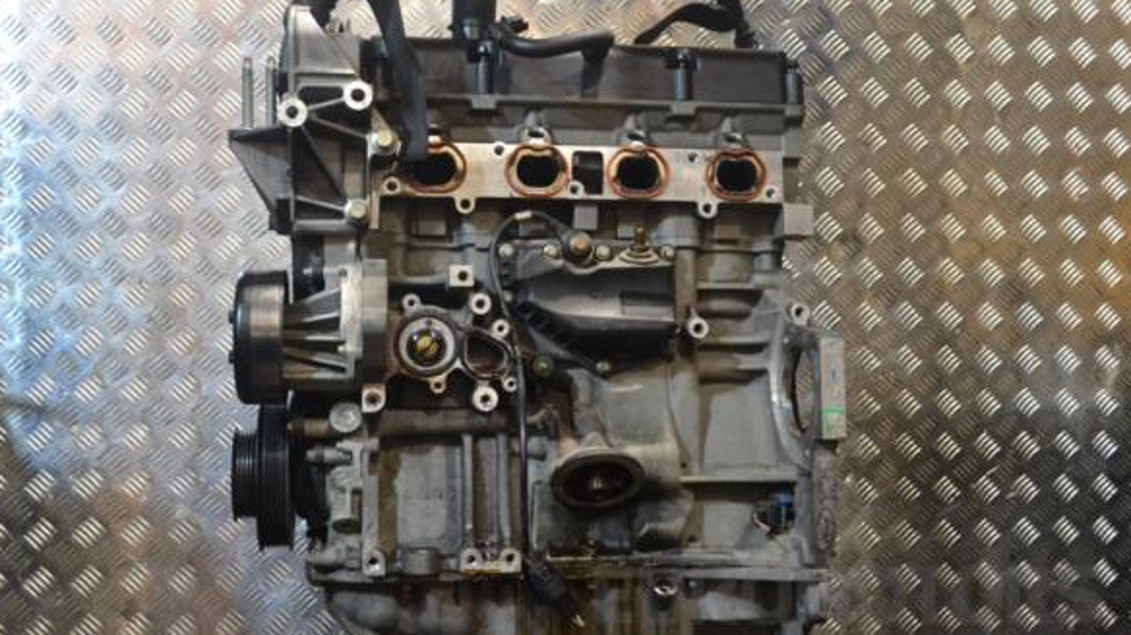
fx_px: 1259
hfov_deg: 48.4
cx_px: 558
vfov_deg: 28.3
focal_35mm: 42
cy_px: 337
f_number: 5.6
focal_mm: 26
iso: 3200
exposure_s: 1/125
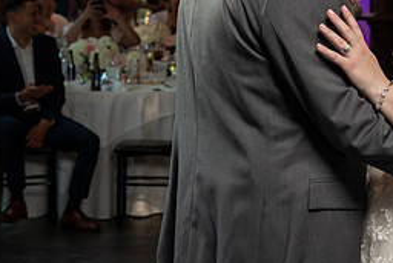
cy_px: 64
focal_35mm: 145
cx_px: 377
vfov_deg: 9.5
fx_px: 1584
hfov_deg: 14.0
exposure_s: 1/200
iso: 2000
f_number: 5.6
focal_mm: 62
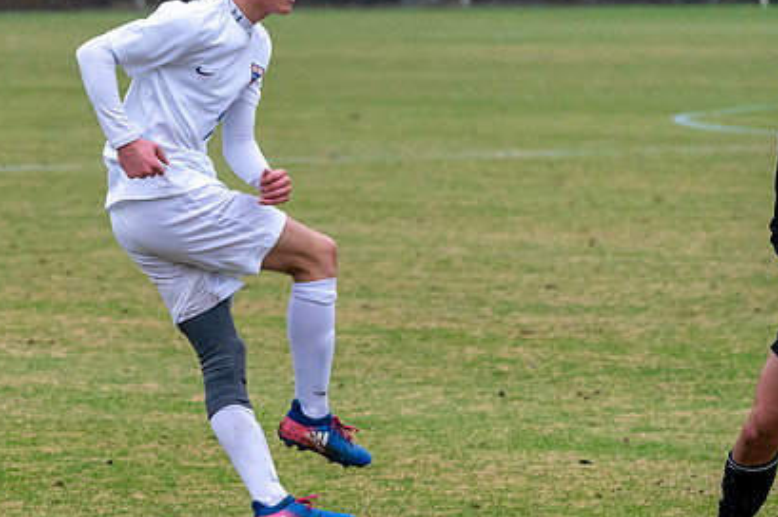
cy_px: 183
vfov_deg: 3.8
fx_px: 7709
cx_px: 229
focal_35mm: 357
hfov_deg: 5.8
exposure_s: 1/1000
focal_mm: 168
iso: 3200
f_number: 5.6
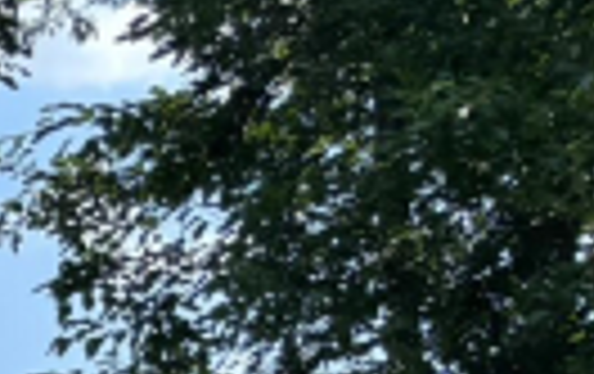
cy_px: 1090
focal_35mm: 139
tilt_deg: -3.1
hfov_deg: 11.8
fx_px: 2254
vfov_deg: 8.2
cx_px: -902
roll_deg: -0.6
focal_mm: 5.96
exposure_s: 1/1233
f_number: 1.6
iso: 50
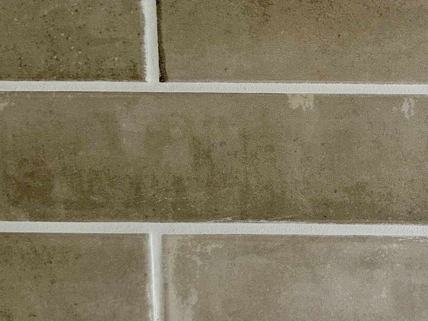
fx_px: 618
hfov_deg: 37.1
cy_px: 106
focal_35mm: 50
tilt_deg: -8.3
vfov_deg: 28.9
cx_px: 330
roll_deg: +0.0
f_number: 1.78
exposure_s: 1/60
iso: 250
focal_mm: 6.86
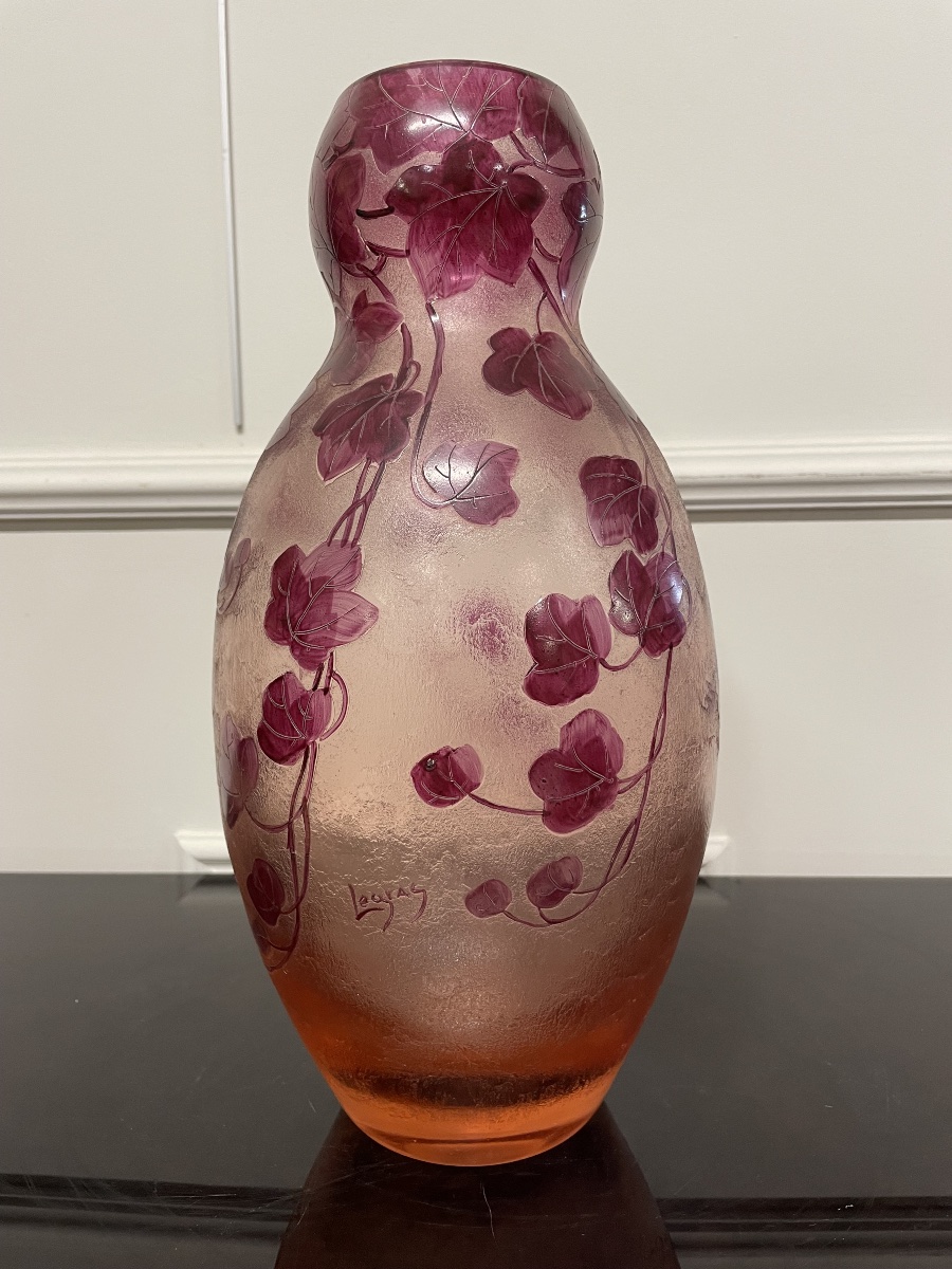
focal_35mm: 26
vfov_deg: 67.3
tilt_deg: -4.9
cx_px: 476
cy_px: 634
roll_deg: +1.2
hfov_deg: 53.1
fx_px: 953
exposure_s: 1/50
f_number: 1.6
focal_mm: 4.2
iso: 100
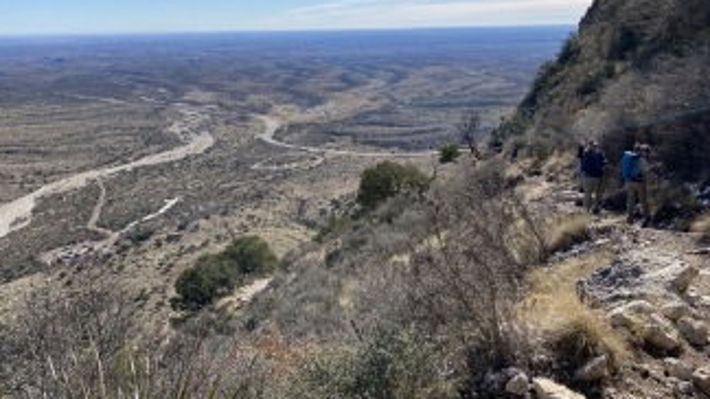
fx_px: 602
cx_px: 392
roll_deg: +0.5
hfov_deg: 60.9
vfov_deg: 36.0
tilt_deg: -10.2
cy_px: 112
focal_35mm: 32
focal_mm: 4.25
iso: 32
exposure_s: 1/3861
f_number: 1.8
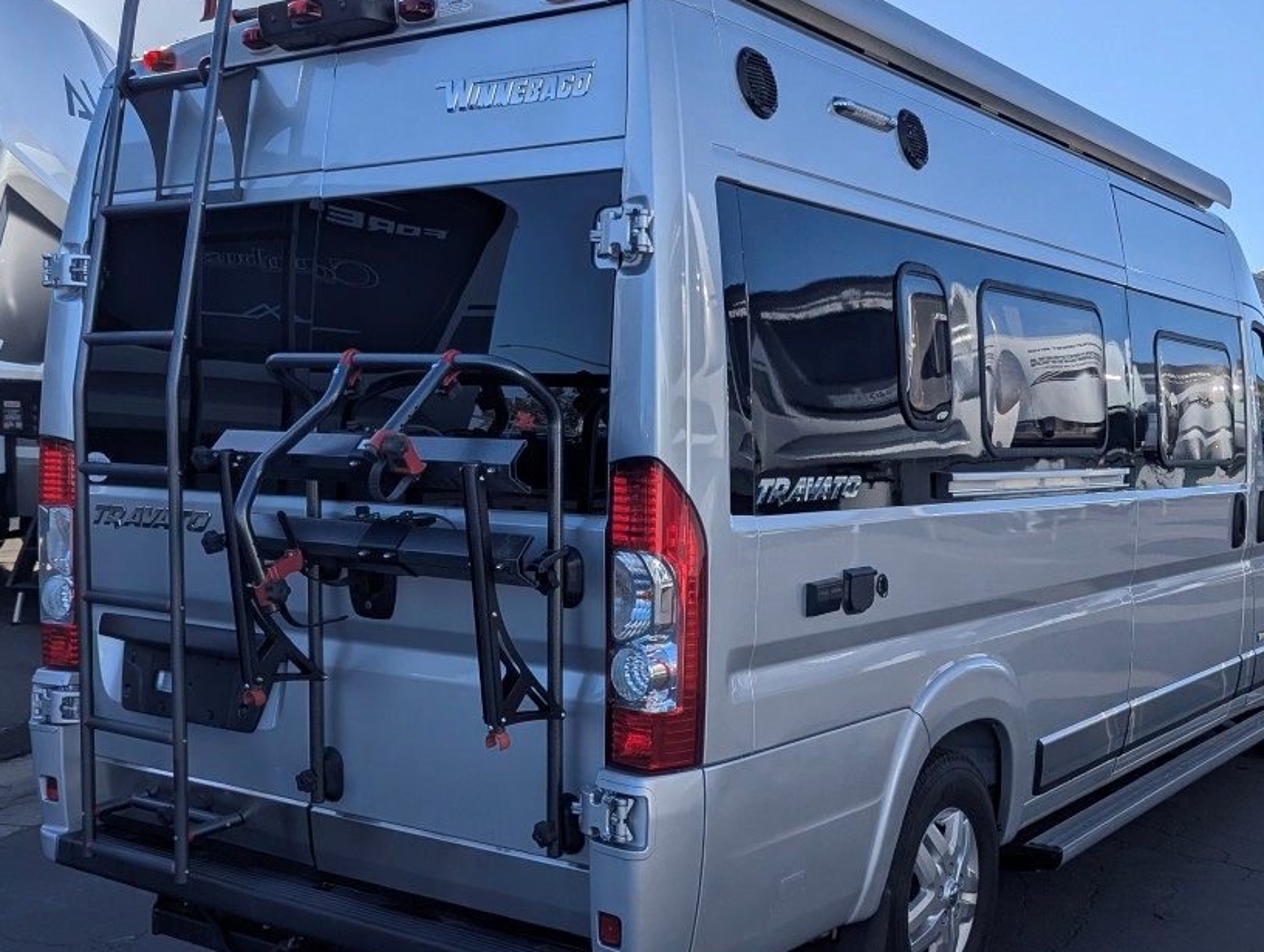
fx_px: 1499
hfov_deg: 45.7
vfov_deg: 35.2
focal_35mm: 41
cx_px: 647
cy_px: 519
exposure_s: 1/5155
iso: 42
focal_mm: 6.81
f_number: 1.85
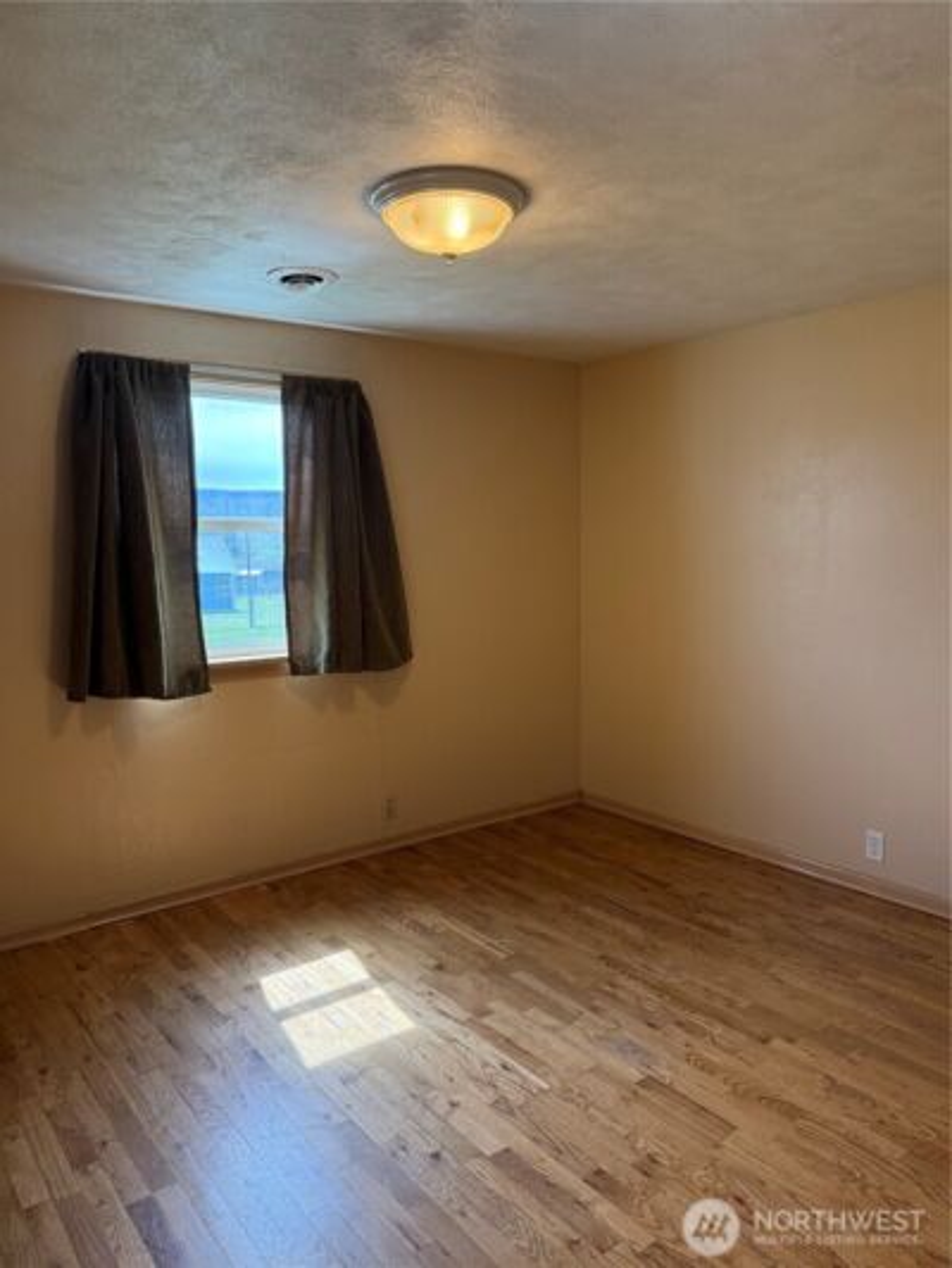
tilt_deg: -6.2
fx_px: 880
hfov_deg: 56.8
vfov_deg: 71.6
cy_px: 634
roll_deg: +0.1
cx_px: 476
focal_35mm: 24
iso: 200
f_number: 1.78
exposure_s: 1/225
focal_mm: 6.76
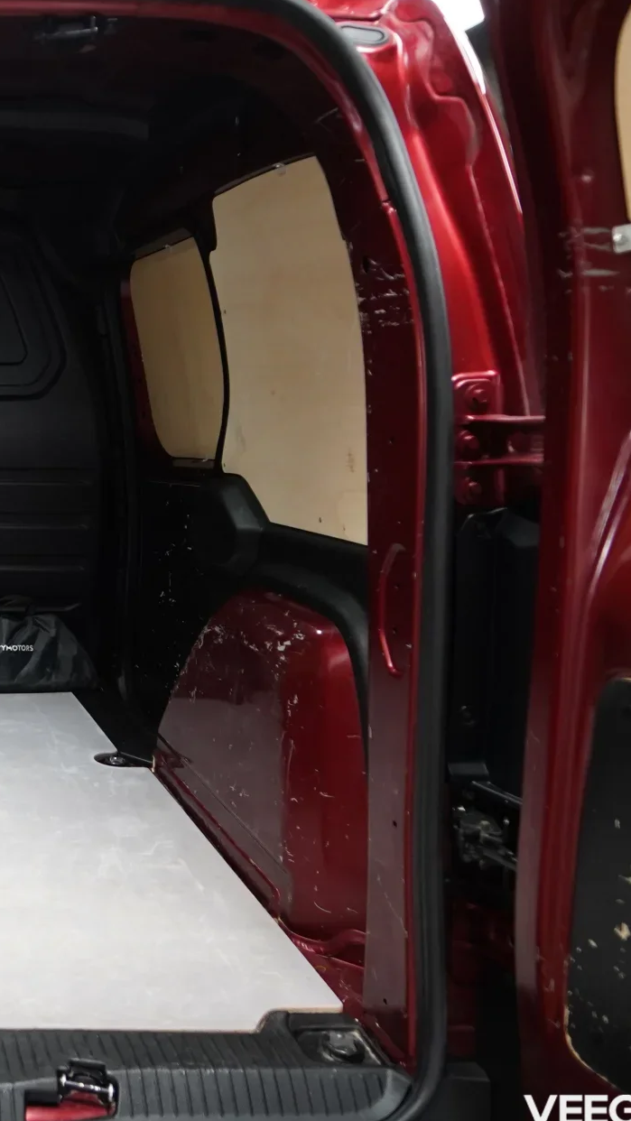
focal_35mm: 34
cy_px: 560
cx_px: -178
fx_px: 1011
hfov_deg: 28.7
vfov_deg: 58.0
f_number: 2.8
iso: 2000
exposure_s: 1/60
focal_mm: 14
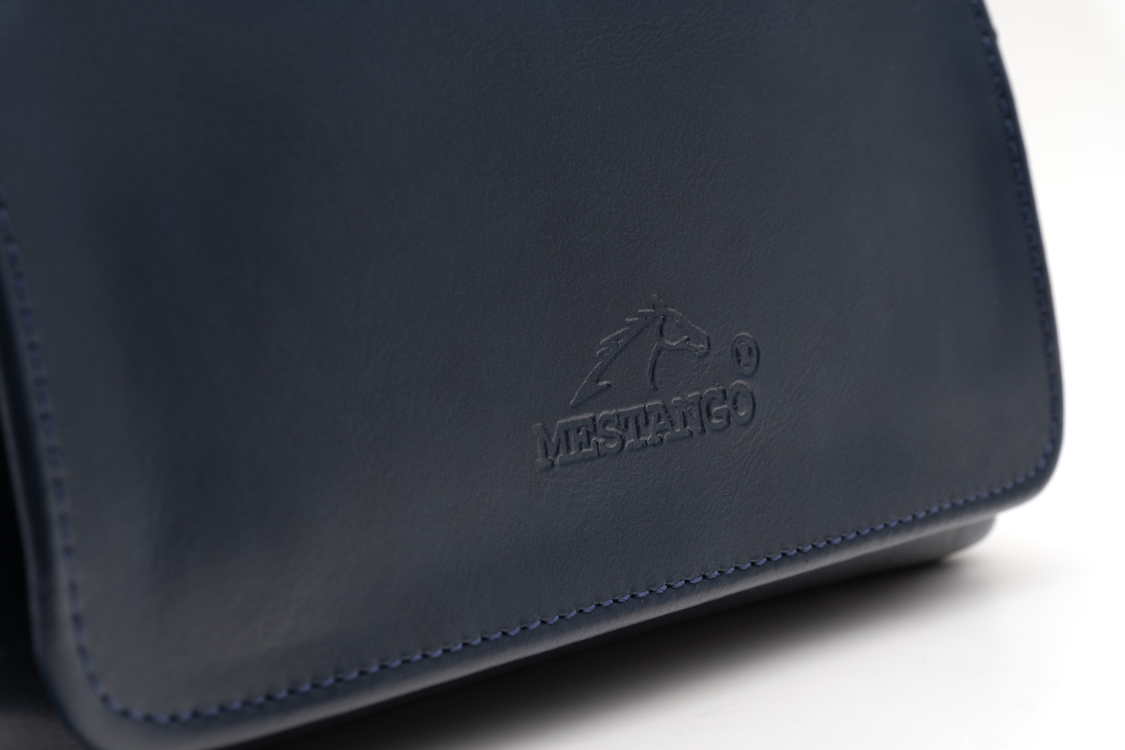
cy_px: 375
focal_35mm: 75
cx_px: 562
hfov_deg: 27.0
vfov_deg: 18.2
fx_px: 2344
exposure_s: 1/2.5
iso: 125
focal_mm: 50
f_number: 11
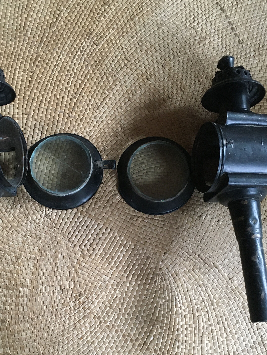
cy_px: 219
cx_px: 109
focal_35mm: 41
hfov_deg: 35.0
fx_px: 422
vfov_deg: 45.4
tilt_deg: -77.8
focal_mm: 4.15
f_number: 2.2
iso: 250
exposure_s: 1/33
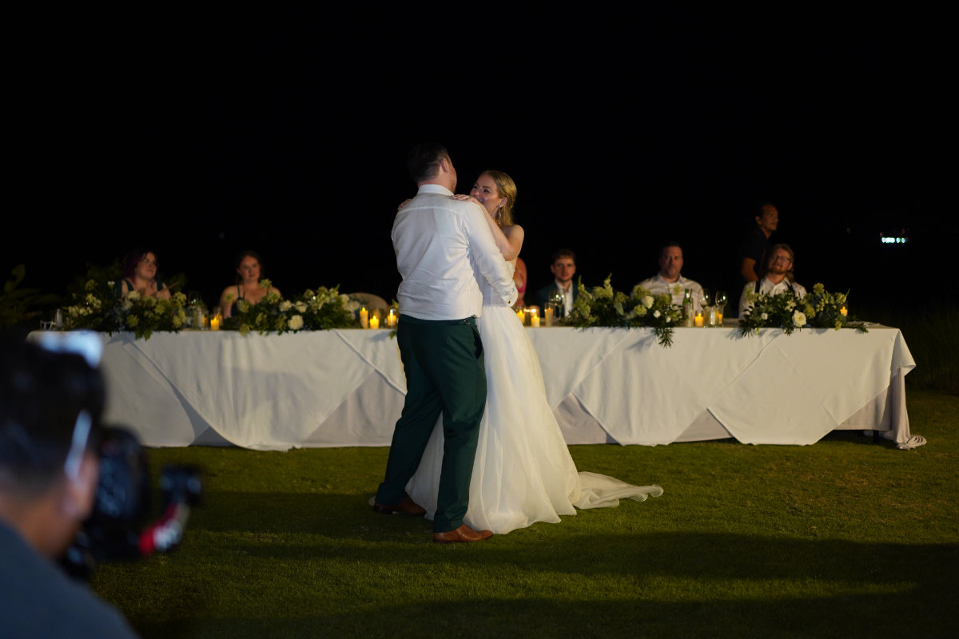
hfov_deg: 36.2
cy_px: 320
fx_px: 1465
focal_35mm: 55
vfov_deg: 24.6
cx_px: 480
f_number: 1.8
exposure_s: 1/160
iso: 1600
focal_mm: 55
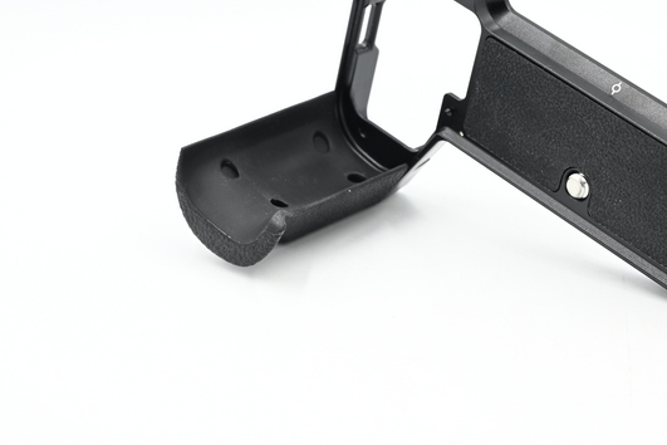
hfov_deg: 18.0
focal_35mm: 113
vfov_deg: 12.1
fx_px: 2093
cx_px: 471
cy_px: 66
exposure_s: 1/30
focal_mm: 60
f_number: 11
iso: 200
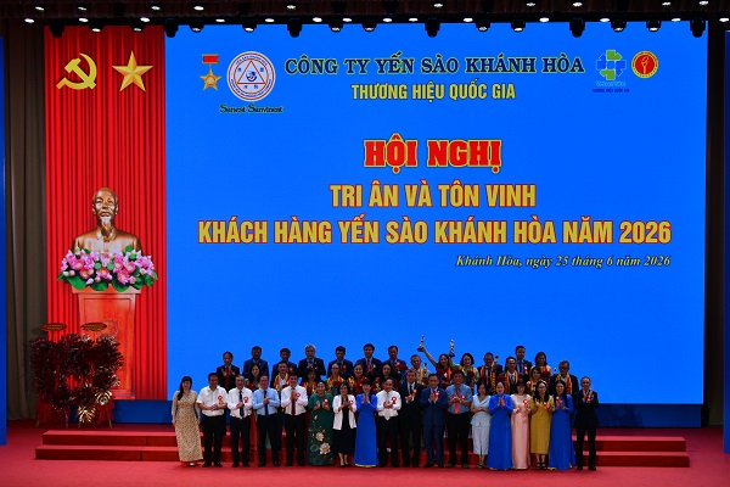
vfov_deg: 17.5
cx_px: 365
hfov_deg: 26.0
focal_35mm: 78
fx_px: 1582
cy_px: 244
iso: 400
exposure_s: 1/80
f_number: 11
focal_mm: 52
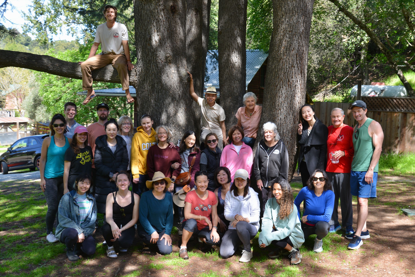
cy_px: 138
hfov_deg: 55.8
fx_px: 392
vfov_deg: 38.9
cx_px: 208
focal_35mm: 34
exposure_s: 1/60
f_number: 6.7
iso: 100
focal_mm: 34
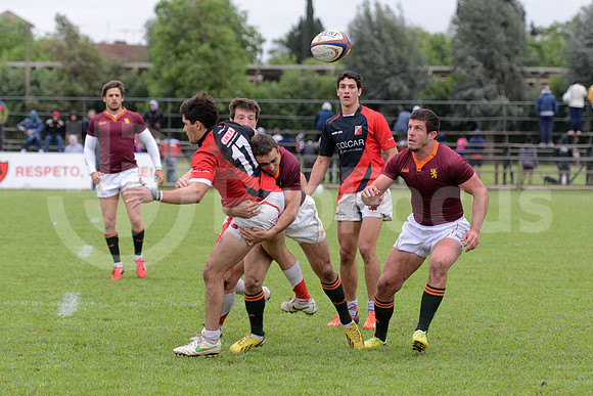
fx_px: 2307
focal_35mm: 140
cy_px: 198
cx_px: 296
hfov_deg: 14.7
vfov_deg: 9.8
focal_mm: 140
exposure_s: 1/500
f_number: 4
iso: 3200
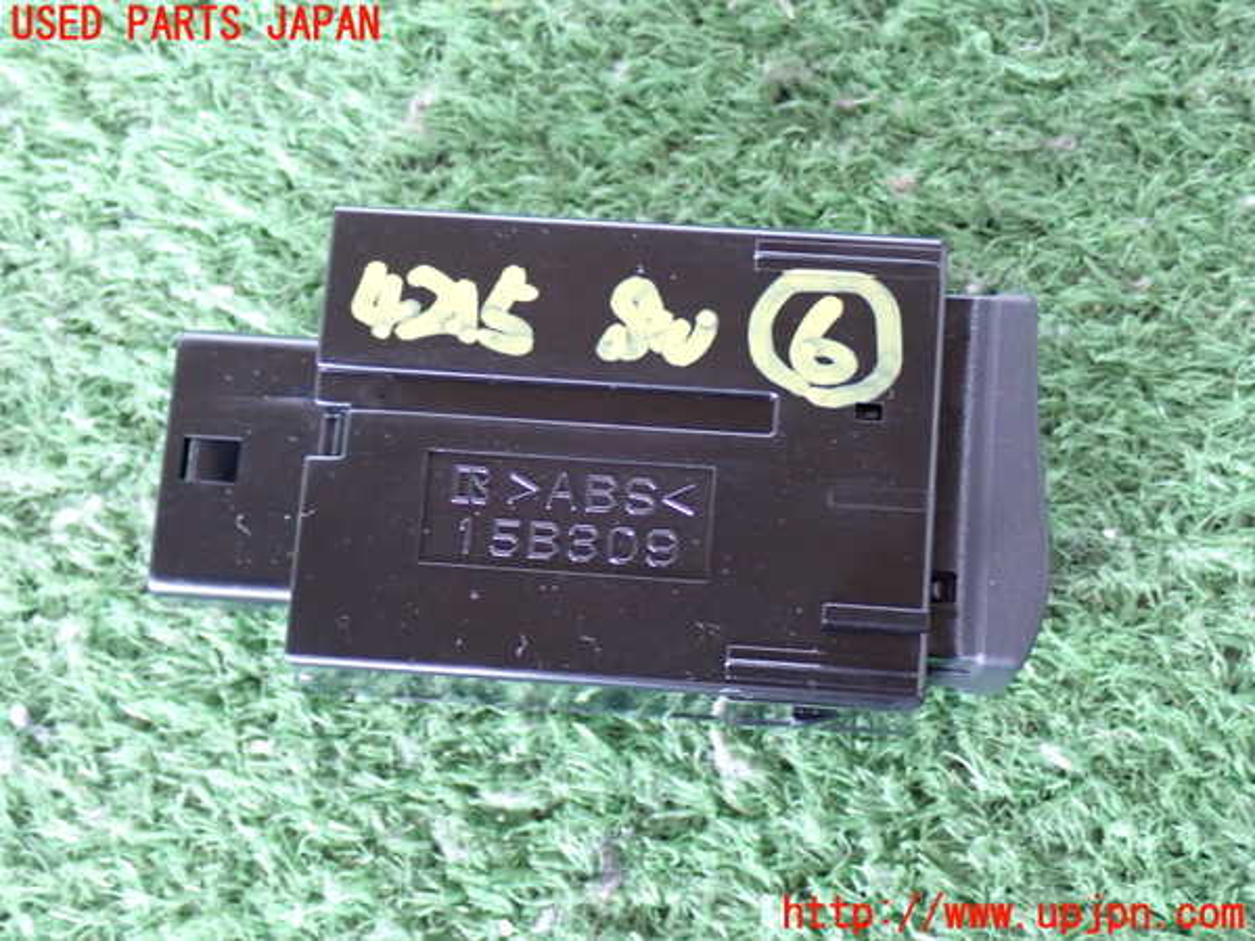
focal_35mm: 62
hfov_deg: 31.2
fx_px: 2248
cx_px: 628
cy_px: 470
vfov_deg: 23.7
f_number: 3.6
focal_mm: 11.09
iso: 800
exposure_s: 1/15
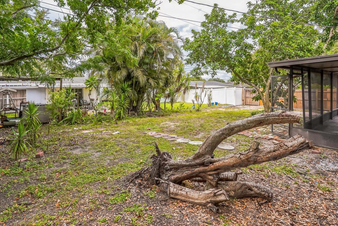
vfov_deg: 64.5
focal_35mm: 19
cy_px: 105
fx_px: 178
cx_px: 167
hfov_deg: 86.9
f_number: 8
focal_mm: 17
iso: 200
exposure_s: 1/125
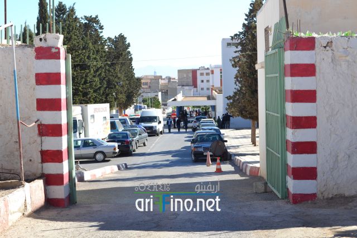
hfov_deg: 30.5
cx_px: 178
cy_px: 119
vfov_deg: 20.6
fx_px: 654
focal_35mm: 66
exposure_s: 1/250
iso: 100
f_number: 8
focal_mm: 44
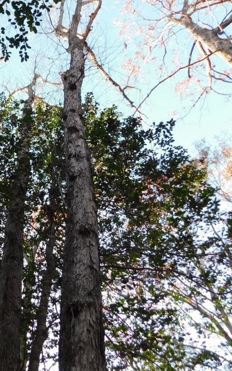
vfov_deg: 52.7
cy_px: 180
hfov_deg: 33.2
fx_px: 374
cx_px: 37
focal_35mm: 37
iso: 125
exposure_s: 1/200
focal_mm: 4
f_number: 3
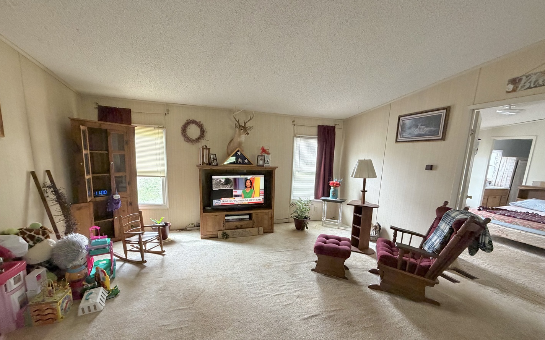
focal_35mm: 15
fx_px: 223
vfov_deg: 74.3
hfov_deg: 101.5
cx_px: 270
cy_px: 194
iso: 500
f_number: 2.2
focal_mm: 2.22
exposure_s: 1/55
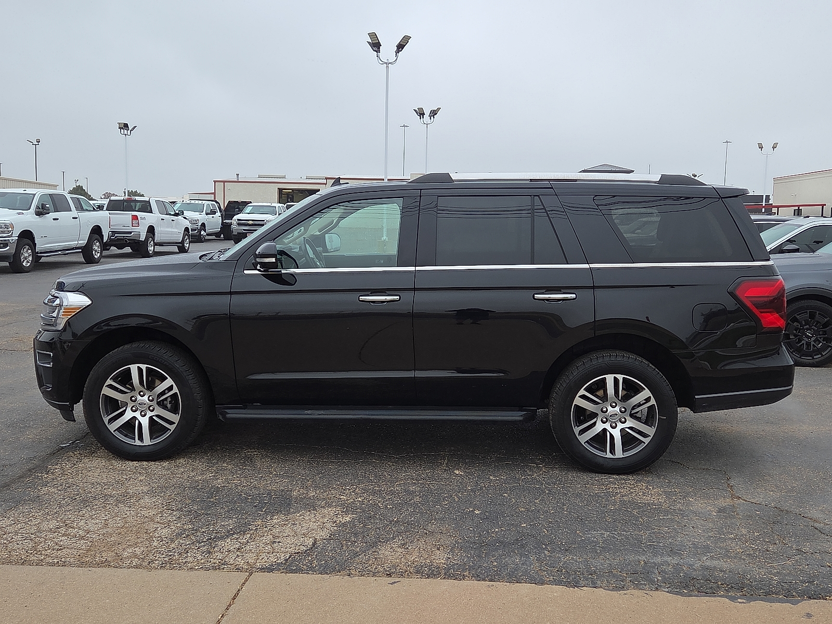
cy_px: 312
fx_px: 841
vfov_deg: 40.7
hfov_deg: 52.6
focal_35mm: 35
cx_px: 416
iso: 76
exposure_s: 1/1111
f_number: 1.8
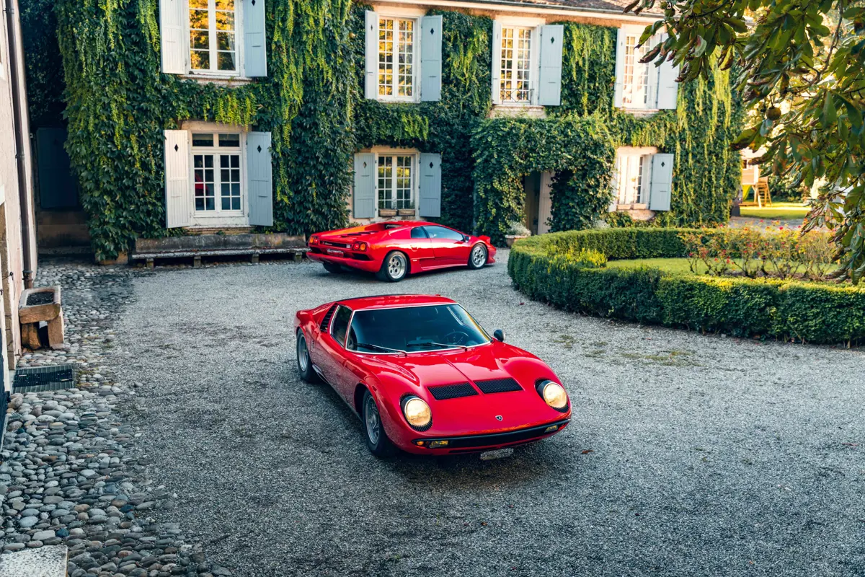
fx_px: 834
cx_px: 432
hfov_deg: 54.8
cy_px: 288
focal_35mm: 35
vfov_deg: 38.2
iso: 200
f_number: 2.8
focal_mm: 34.7
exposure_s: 1/125
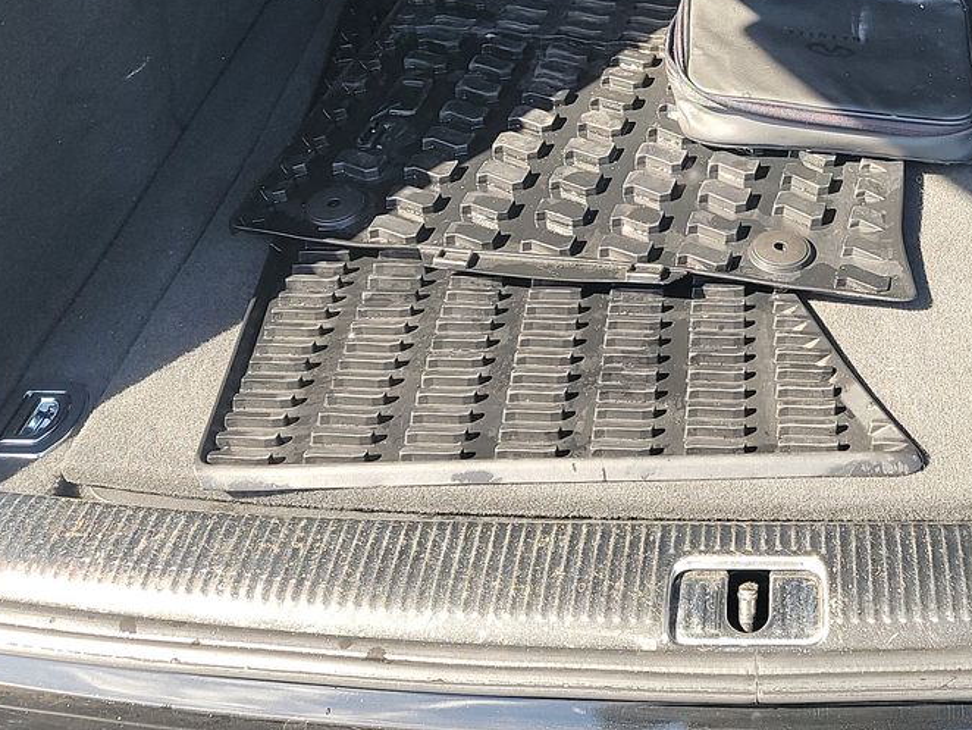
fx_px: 1629
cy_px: -126
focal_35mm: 58
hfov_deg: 32.4
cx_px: 758
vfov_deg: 23.3
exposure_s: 1/119
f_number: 1.8
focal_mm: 6.7
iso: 86
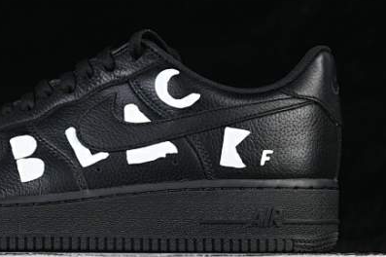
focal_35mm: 138
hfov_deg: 14.8
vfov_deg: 9.9
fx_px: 1478
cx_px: 100
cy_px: 105
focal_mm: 50
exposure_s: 1/60
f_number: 6.3
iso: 160
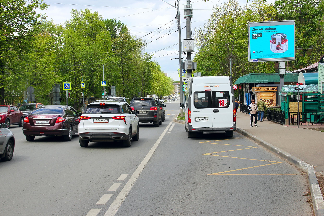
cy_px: 108
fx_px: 837
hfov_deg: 21.9
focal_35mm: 93
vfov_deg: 14.7
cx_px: 162
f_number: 8
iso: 100
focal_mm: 31
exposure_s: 1/160
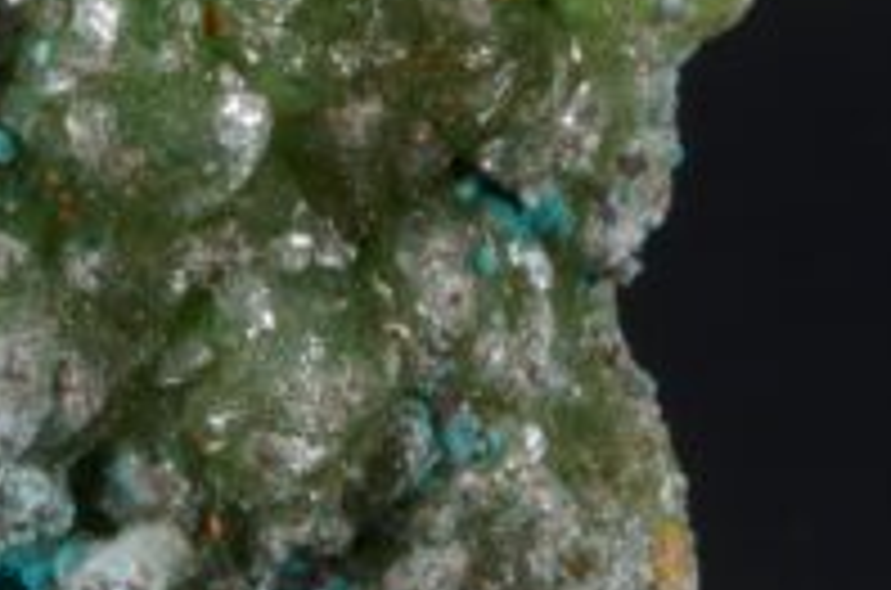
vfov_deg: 5.5
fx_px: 6123
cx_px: 112
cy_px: 245
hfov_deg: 8.3
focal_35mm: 248
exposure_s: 1/1.25
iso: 100
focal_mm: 55
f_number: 6.3
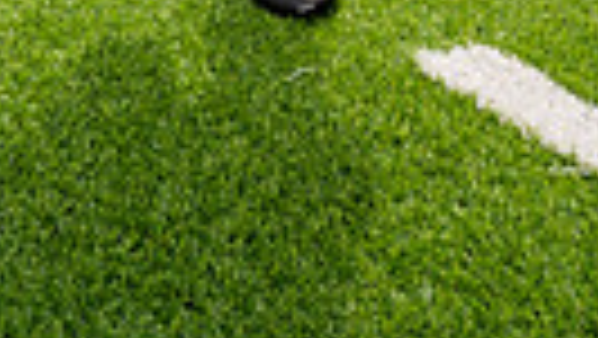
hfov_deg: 16.4
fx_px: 2078
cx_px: 274
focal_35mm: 131
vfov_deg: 8.1
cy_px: -635
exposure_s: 1/640
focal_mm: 37
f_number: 5.6
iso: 100
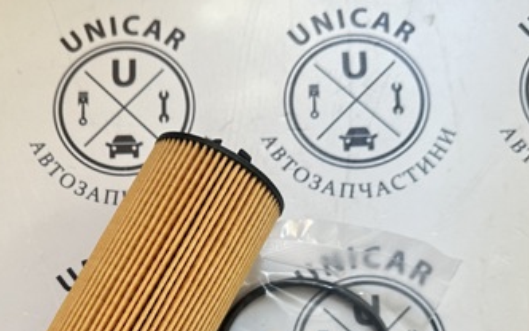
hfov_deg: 40.6
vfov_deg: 25.2
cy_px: 329
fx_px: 707
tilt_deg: -79.2
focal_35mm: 49
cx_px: 183
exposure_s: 1/60
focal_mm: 6.86
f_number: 1.78
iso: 320
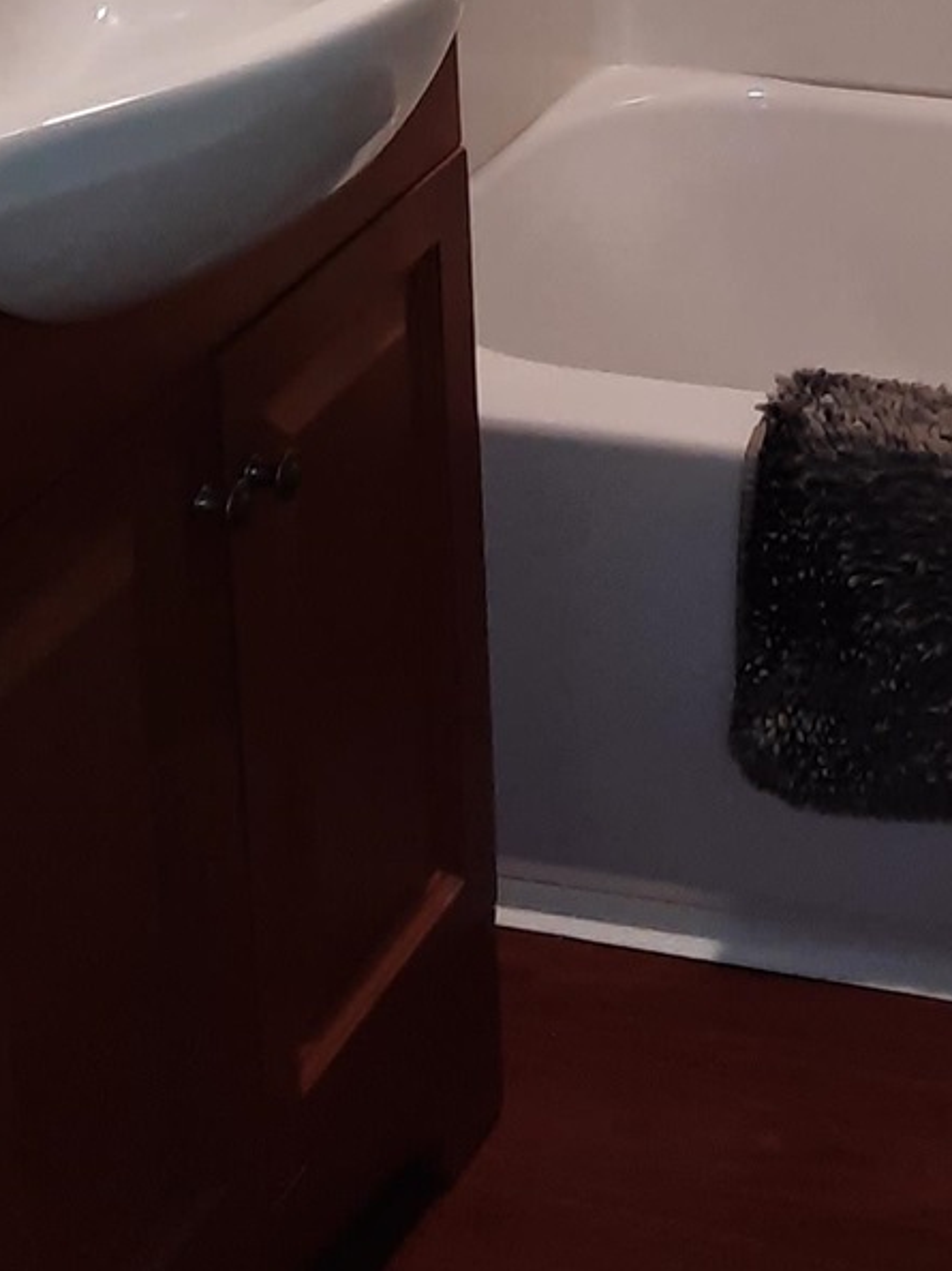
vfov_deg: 19.3
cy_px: -163
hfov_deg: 14.8
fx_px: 3559
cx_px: 1089
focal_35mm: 97
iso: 125
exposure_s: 1/50
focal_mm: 4.6
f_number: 2
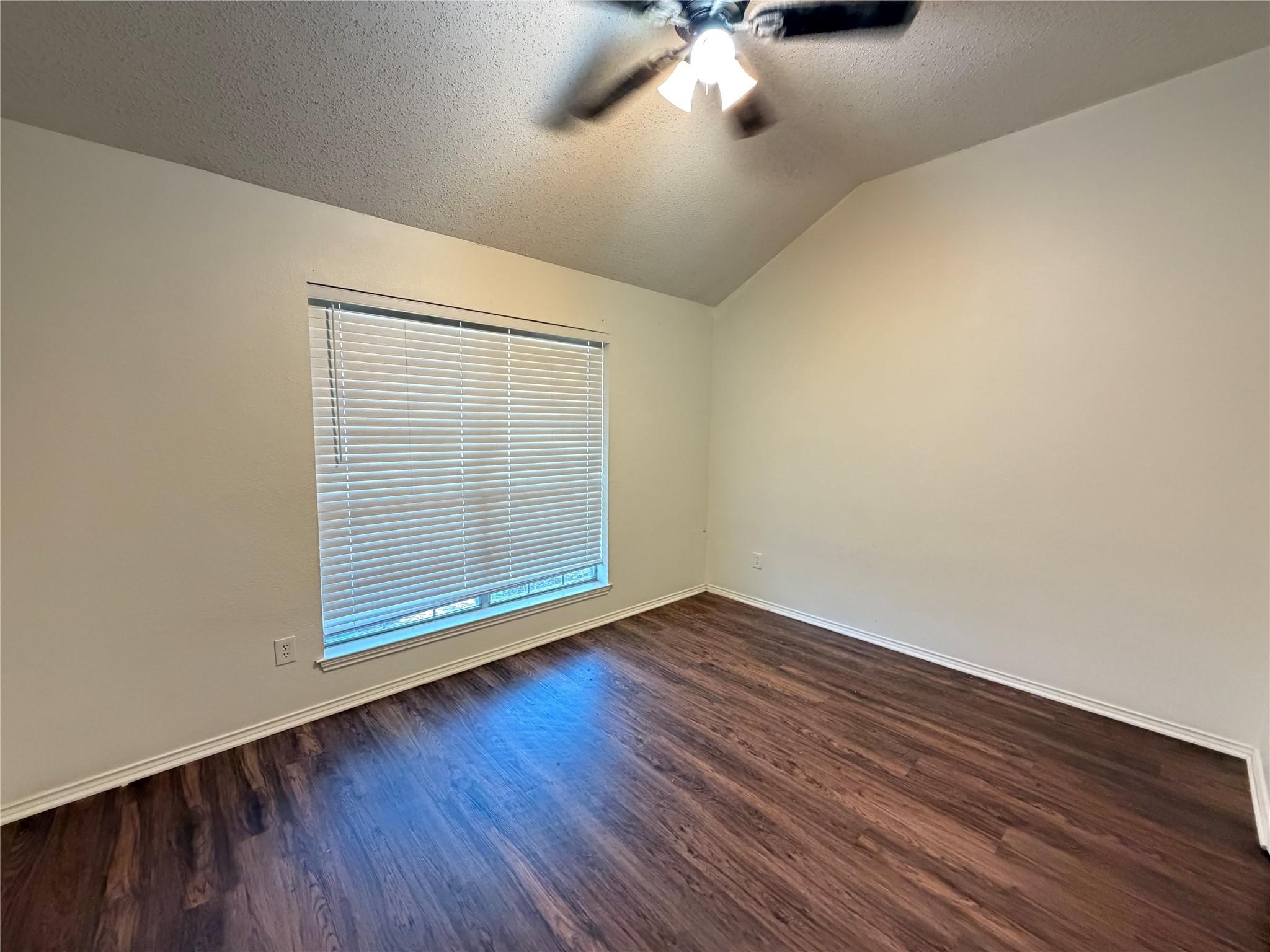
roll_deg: -1.5
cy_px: 476
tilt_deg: -6.5
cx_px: 635
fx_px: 514
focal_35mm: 14
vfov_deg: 85.7
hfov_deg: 102.1
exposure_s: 1/60
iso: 1000
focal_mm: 2.22
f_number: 2.2
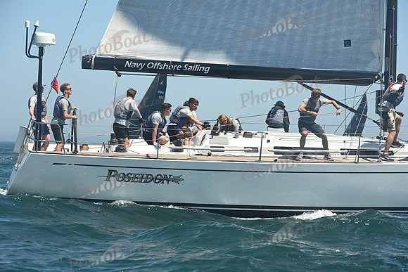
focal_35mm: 135
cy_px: 136
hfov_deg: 15.2
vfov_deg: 10.2
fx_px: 1530
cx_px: 204
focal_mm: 135
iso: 320
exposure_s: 1/1000
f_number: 6.3
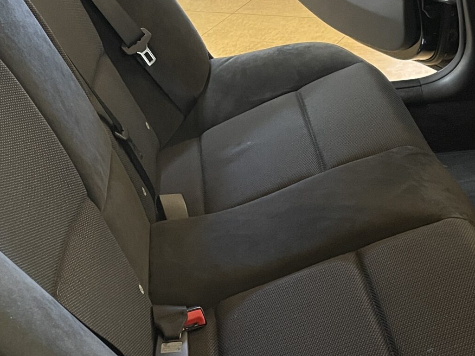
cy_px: 203
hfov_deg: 29.7
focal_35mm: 65
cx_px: 189
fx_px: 892
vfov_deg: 22.6
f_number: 1.6
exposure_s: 1/50
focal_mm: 4.2
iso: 500
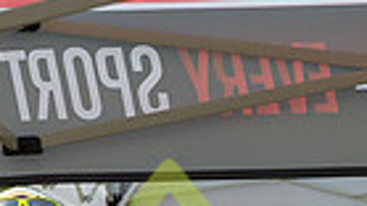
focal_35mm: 306
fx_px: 2976
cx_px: 169
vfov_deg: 3.9
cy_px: 446
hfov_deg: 7.1
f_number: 5.6
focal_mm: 70
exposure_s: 1/1000
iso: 640
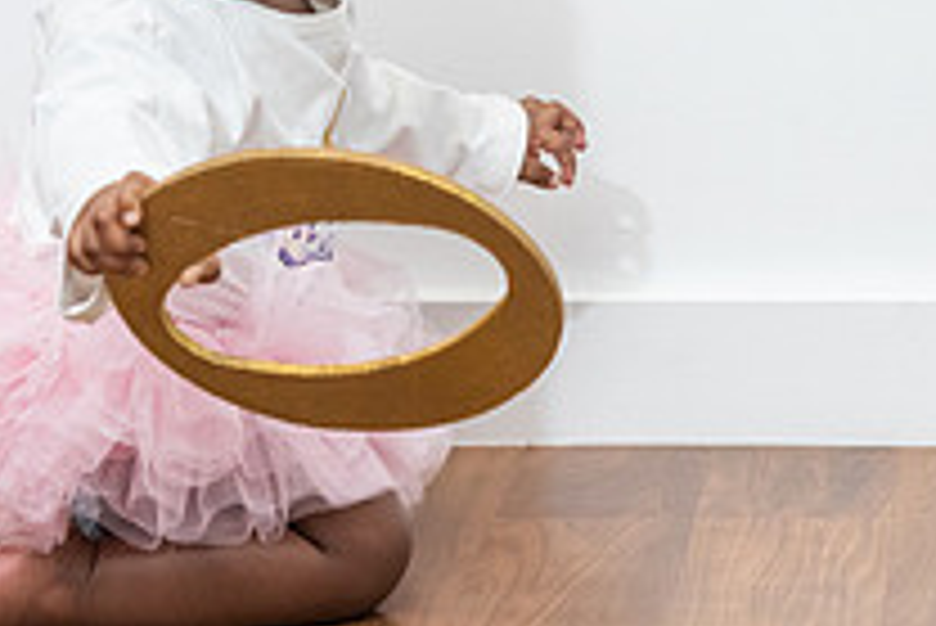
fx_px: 4137
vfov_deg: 8.6
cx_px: 769
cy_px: 21
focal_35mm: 159
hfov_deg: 12.8
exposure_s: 1/200
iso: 1600
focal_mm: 52
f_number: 4
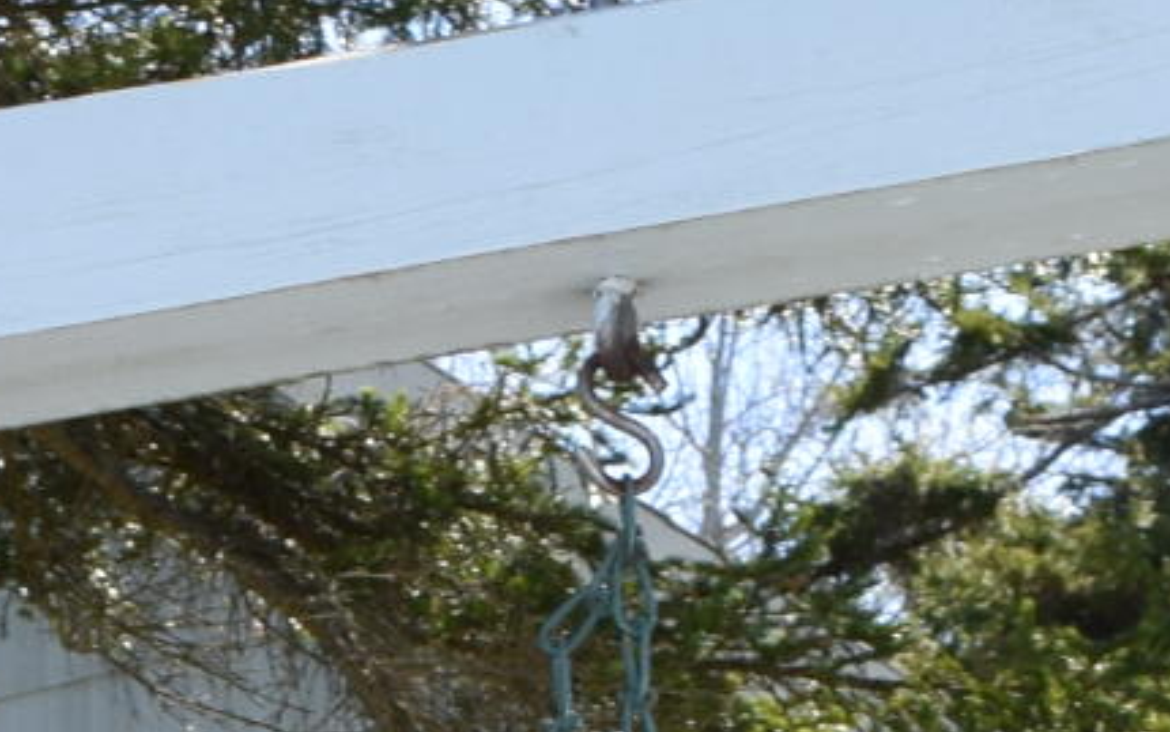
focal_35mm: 192
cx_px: -180
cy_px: 2346
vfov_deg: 6.2
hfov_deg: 10.7
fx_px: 6124
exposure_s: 1/160
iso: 100
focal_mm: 18
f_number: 6.3
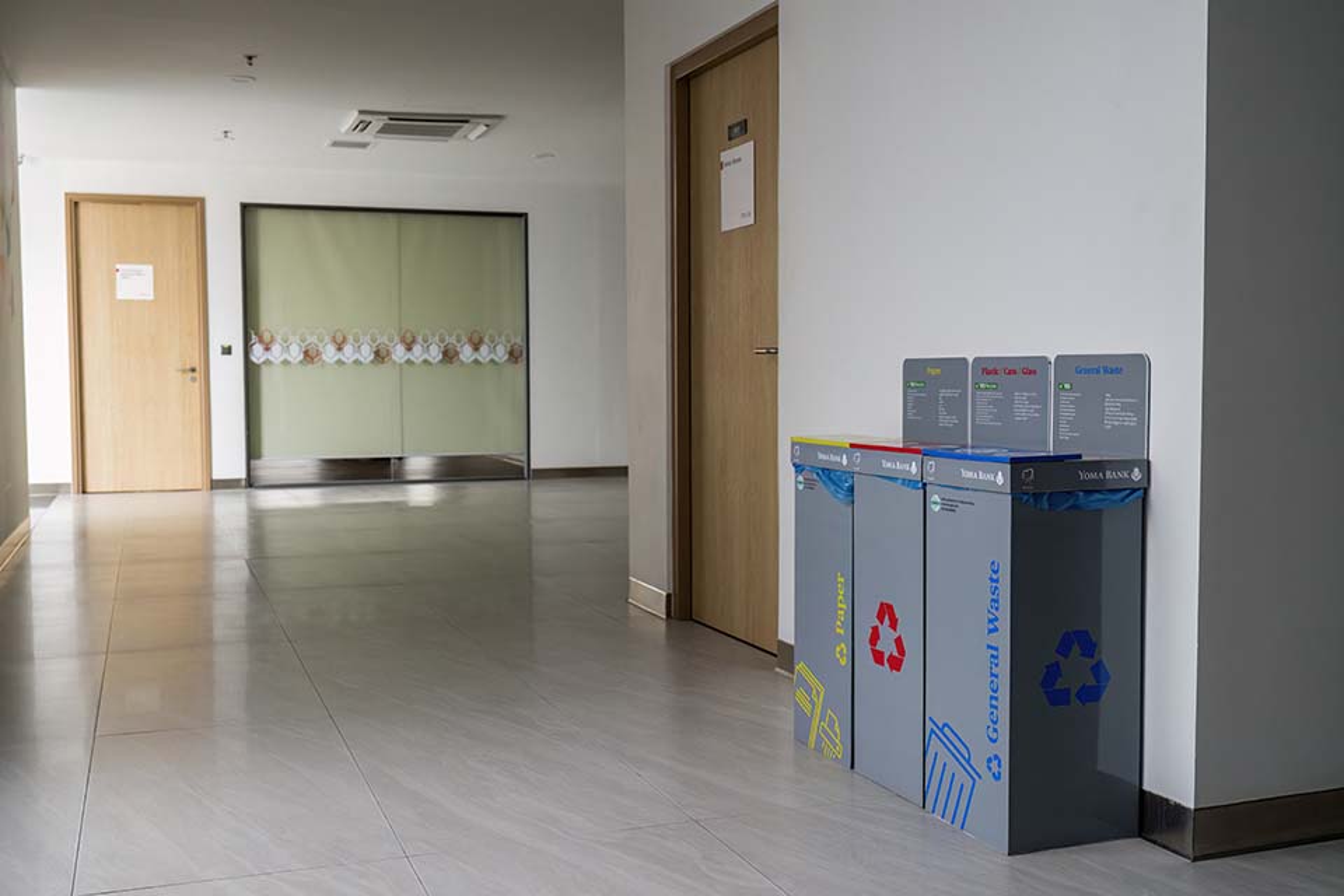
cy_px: 448
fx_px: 1381
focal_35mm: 37
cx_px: 672
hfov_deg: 51.9
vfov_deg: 35.9
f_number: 5.6
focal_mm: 37
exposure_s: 1/250
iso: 2800
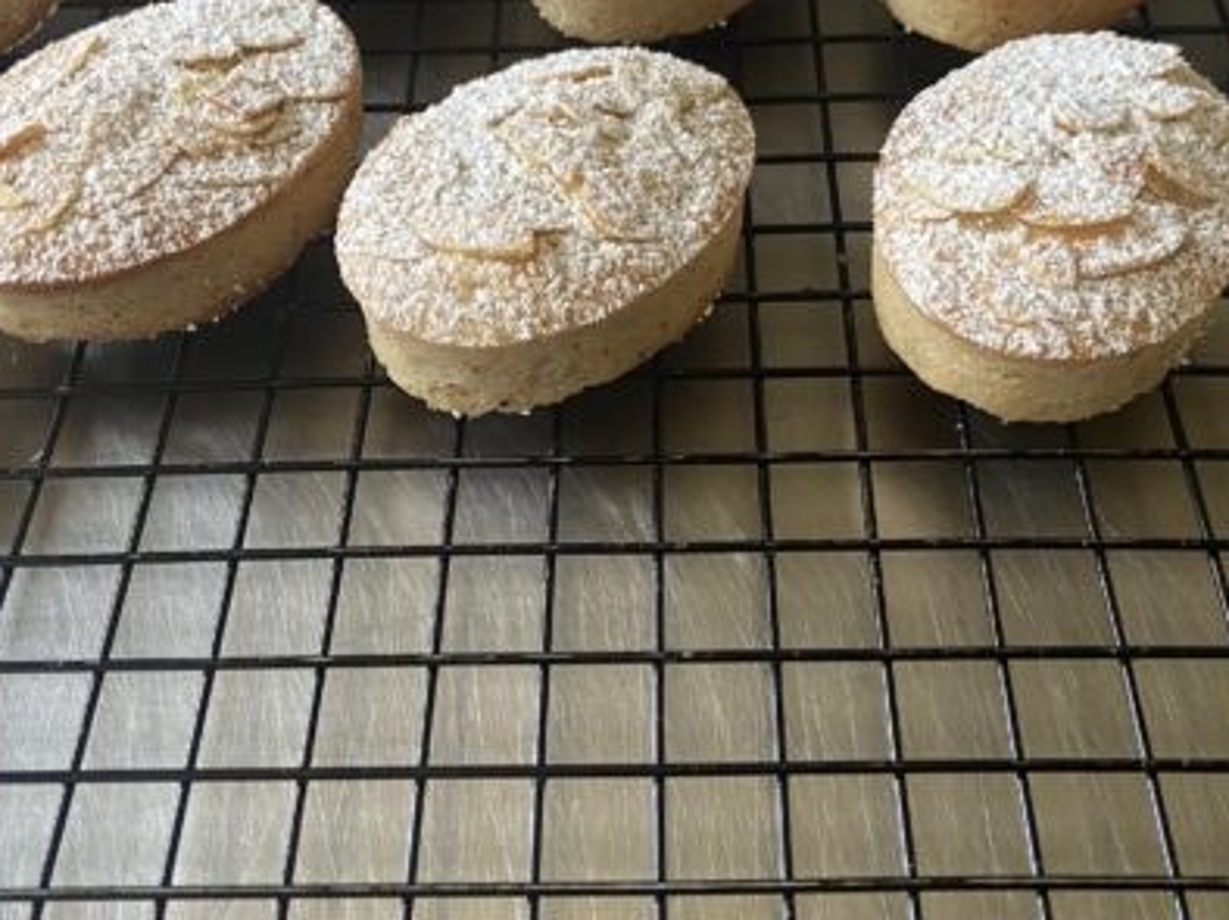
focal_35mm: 44
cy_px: 253
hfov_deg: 43.0
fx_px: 1561
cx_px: 650
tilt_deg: -49.5
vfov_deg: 32.3
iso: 125
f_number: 1.8
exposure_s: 1/65
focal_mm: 4.25
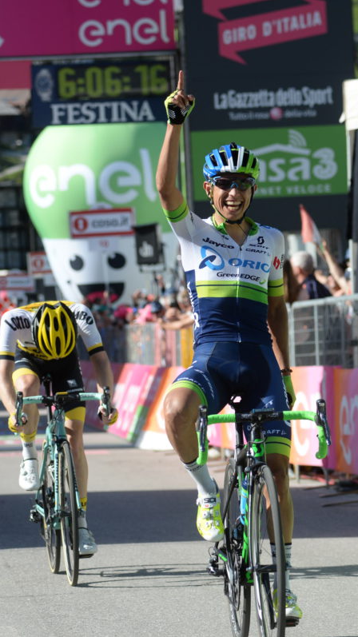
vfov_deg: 10.5
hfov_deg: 5.9
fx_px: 3461
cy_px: 318
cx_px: 197
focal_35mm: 205
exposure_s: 1/1600
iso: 320
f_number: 5.6
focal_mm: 130
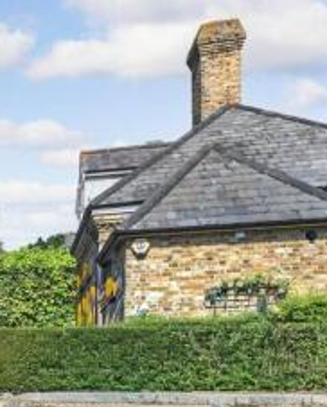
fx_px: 556
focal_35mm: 46
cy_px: 363
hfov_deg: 25.0
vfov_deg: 37.7
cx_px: -164
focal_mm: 11.5
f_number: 8
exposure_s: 1/640
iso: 160
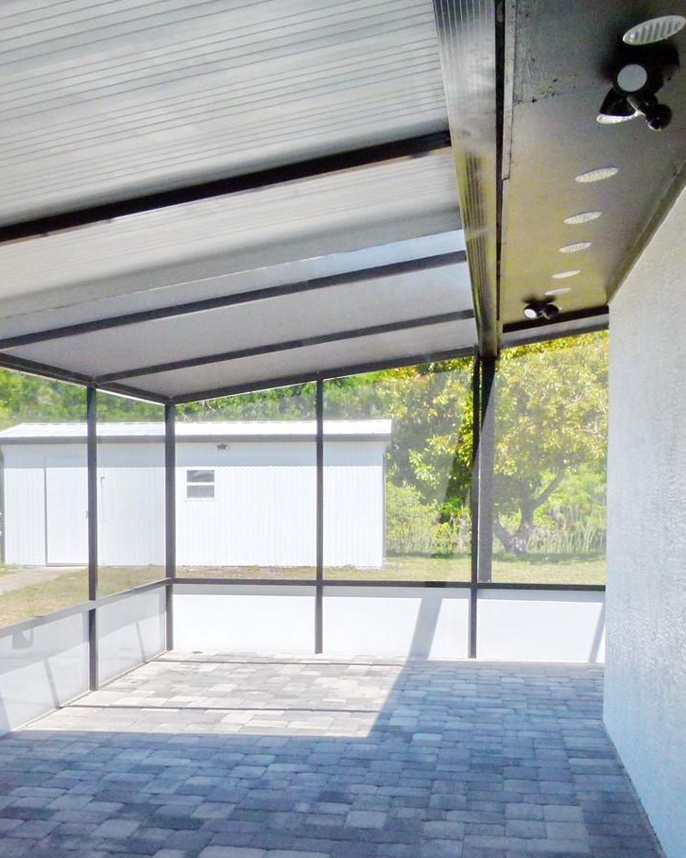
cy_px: 541
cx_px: 291
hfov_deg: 34.8
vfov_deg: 42.6
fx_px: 1092
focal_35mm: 43
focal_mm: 4.5
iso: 100
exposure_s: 1/640
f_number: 4
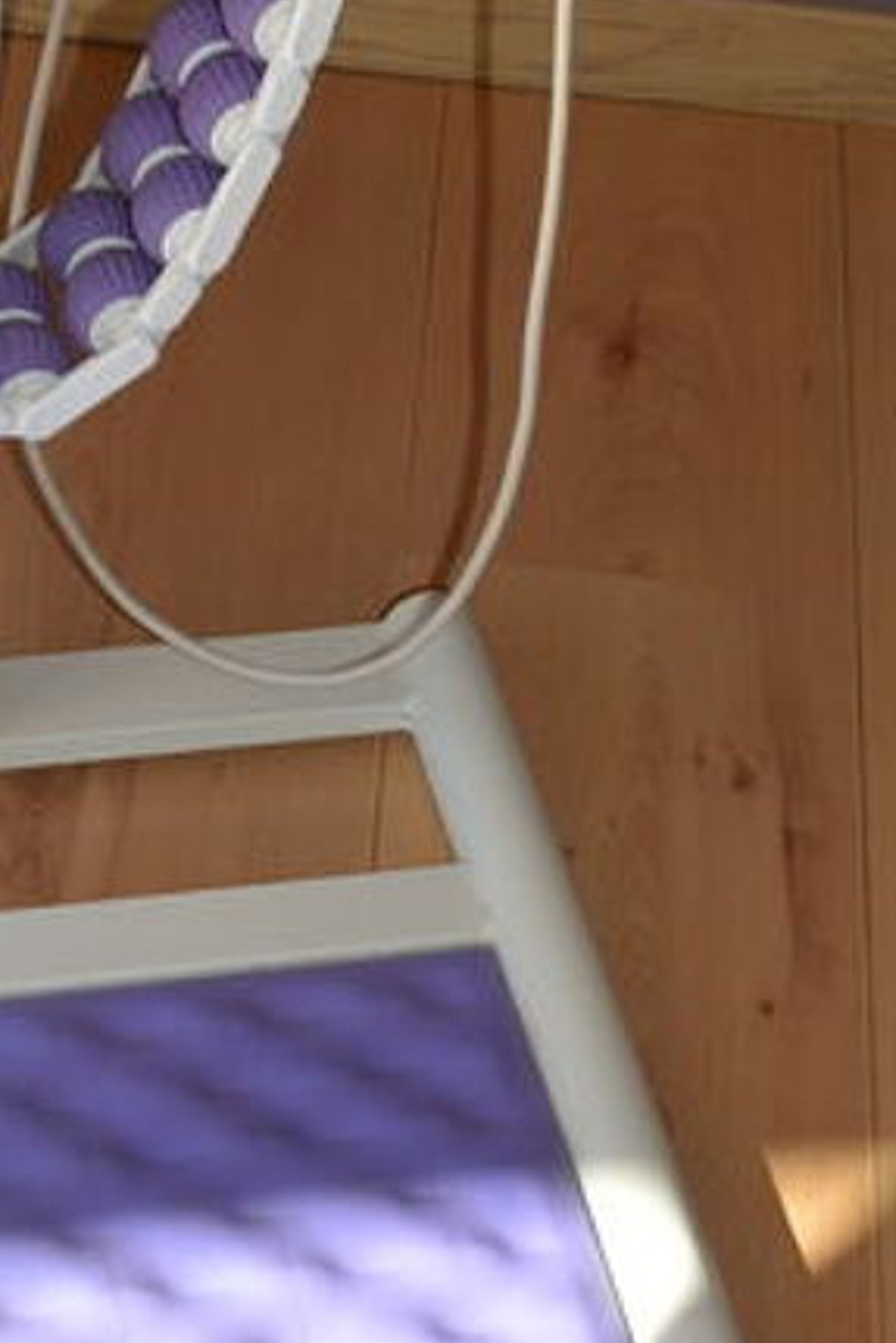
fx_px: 4290
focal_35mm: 115
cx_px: 162
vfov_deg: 17.5
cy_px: 117
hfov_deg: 11.9
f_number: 5.6
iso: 100
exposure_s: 1/200
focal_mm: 22
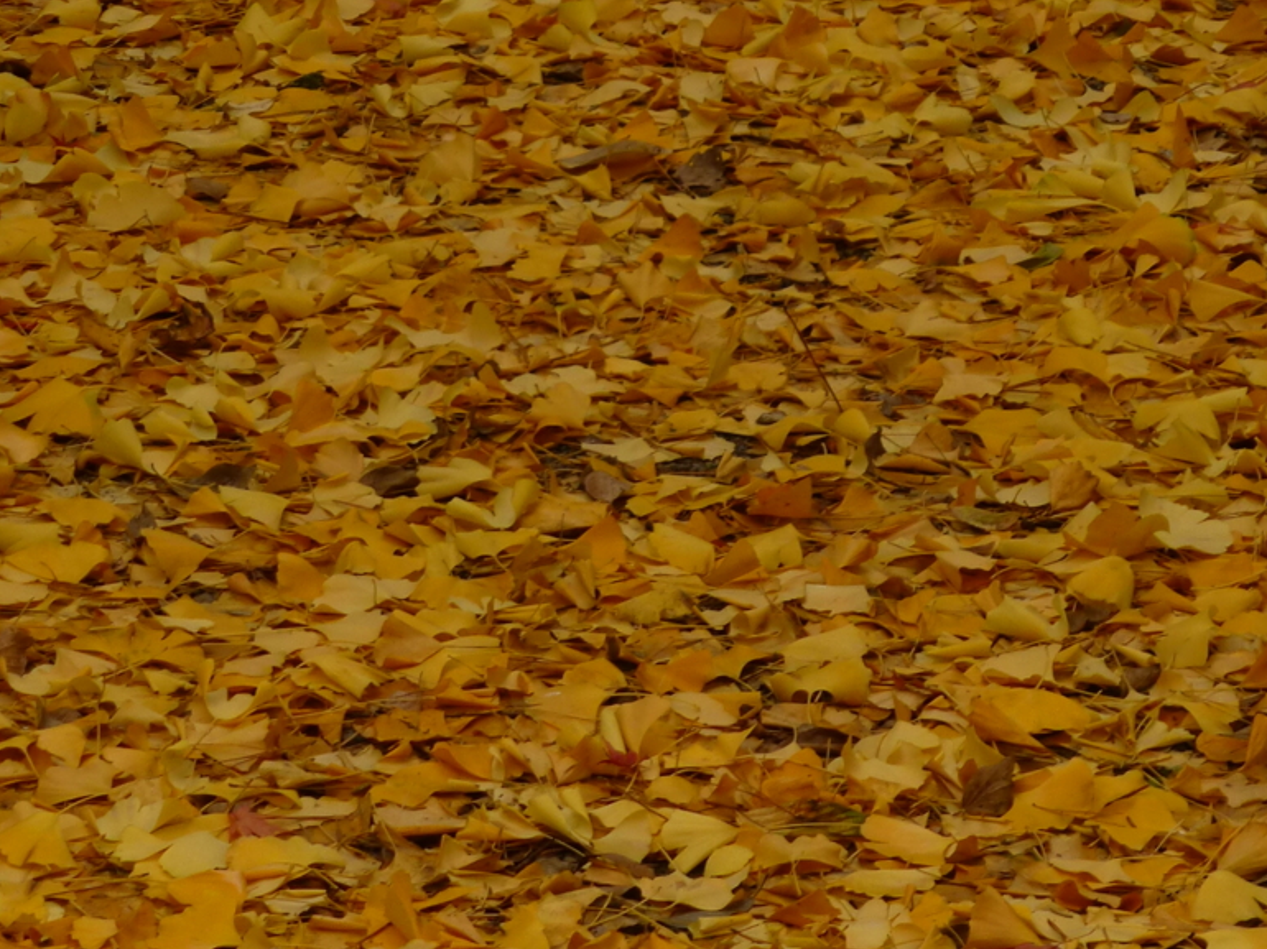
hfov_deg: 8.3
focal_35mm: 239
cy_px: 265
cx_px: 591
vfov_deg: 6.2
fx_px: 8745
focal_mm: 20.6
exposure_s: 1/100
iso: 100
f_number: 5.3
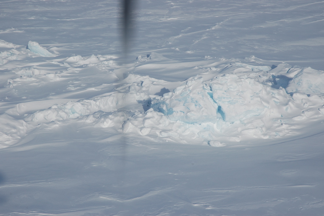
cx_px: 162
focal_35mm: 98
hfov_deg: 20.9
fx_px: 877
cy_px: 108
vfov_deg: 14.0
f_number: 13
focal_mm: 65
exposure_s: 1/640
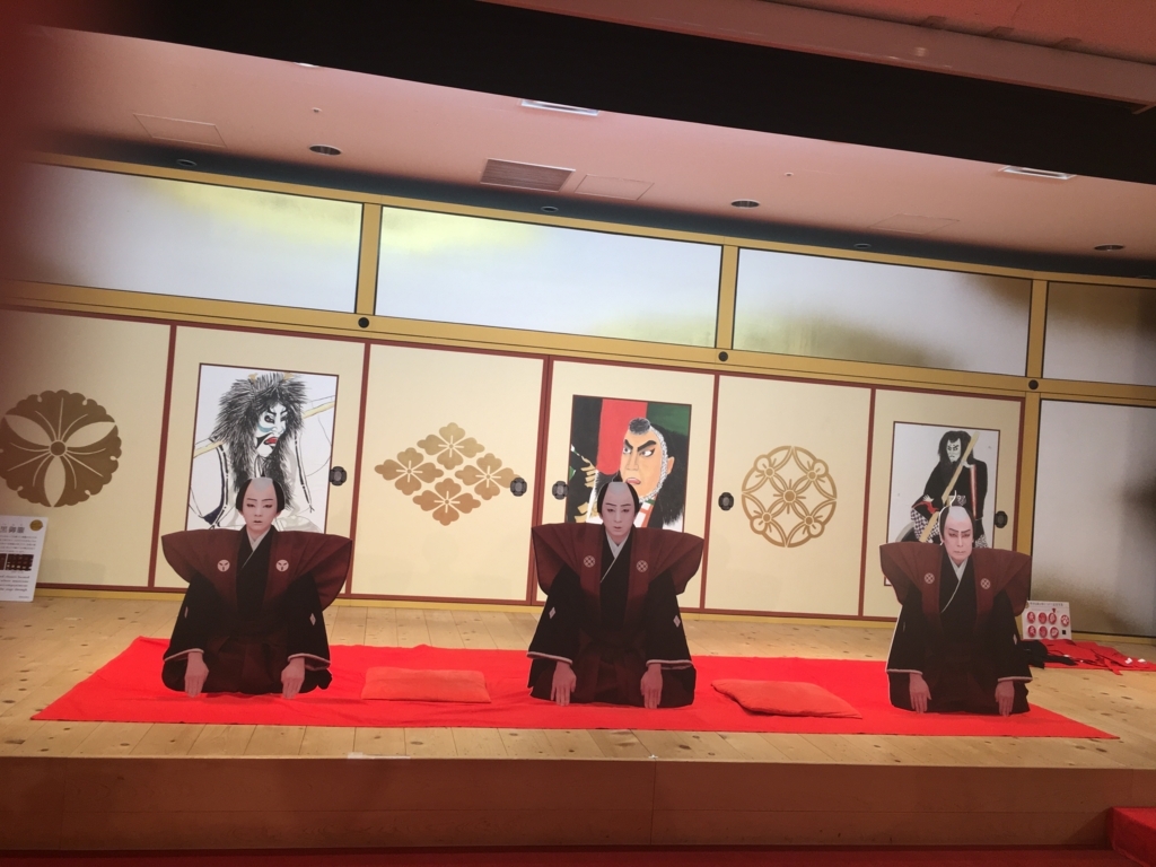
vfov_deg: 48.2
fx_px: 968
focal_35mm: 29
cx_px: 578
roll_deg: -4.8
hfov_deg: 61.7
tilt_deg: +1.5
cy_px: 434
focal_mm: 4.15
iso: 50
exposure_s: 1/30
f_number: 2.2
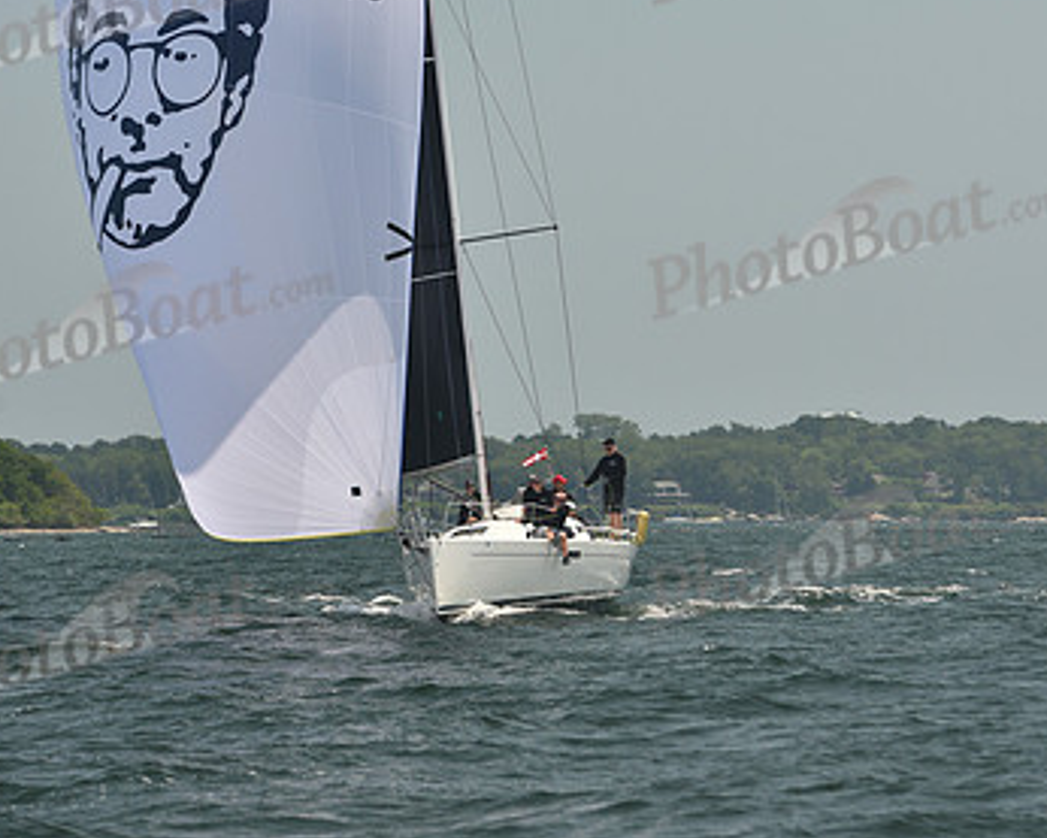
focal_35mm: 236
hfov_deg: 8.2
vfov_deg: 6.5
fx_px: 7315
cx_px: 492
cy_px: 127
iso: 250
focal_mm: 150
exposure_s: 1/640
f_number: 7.1
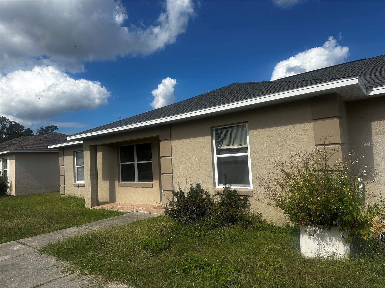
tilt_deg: +2.0
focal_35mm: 24
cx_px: 192
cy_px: 144
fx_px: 267
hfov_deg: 71.6
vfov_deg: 56.8
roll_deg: +1.2
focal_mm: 6.86
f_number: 1.78
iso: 80
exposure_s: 1/6623
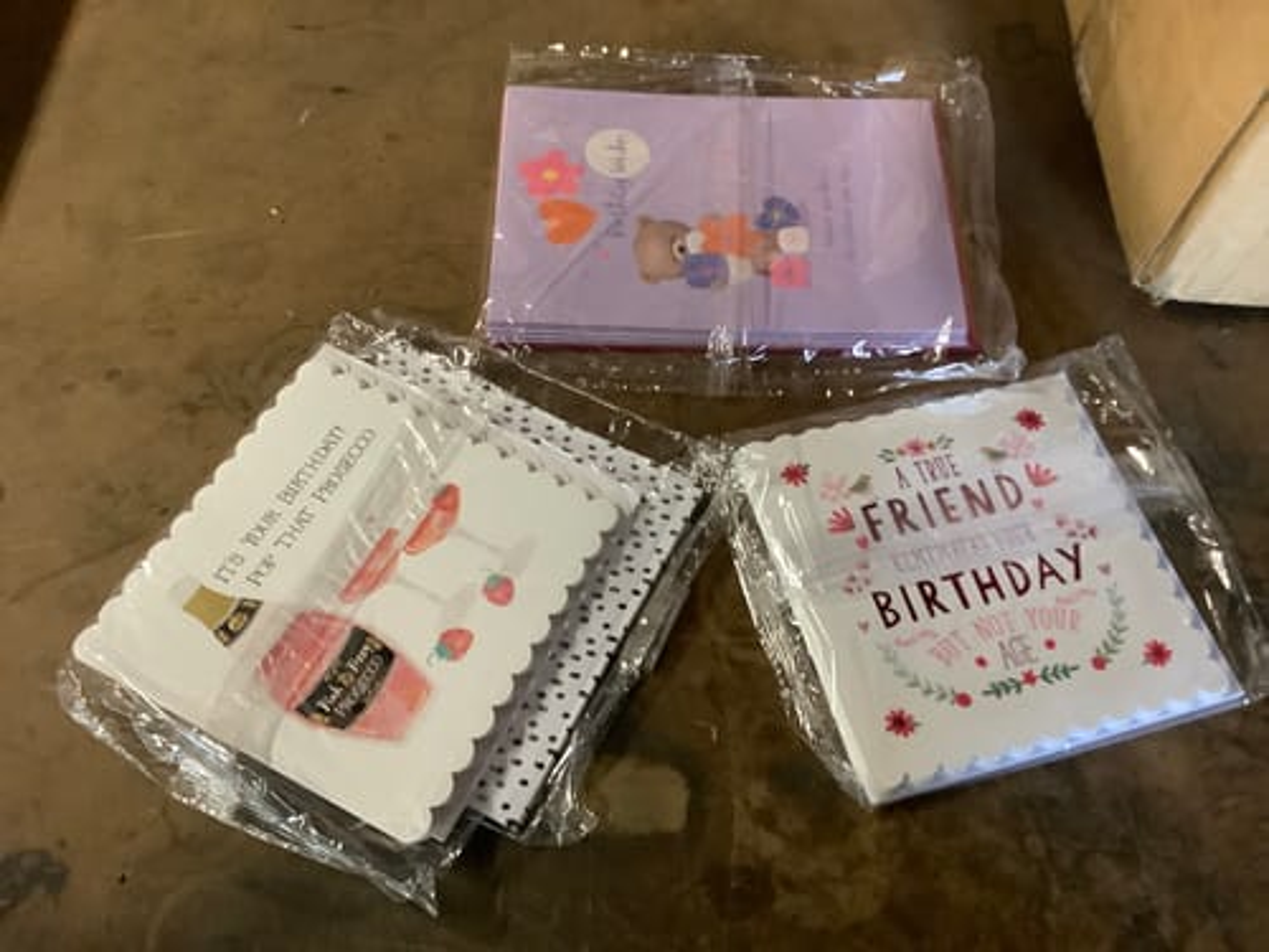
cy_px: 476
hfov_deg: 58.4
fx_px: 1136
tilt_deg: -60.7
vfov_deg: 45.4
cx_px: 634
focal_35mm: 31
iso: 320
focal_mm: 3.3
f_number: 2.4
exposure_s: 1/33
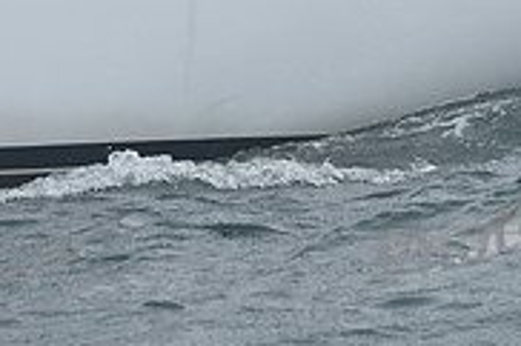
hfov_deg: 6.6
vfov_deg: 4.4
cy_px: -187
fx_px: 4511
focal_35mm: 312
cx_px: 226
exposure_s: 1/800
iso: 250
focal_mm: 98
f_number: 9
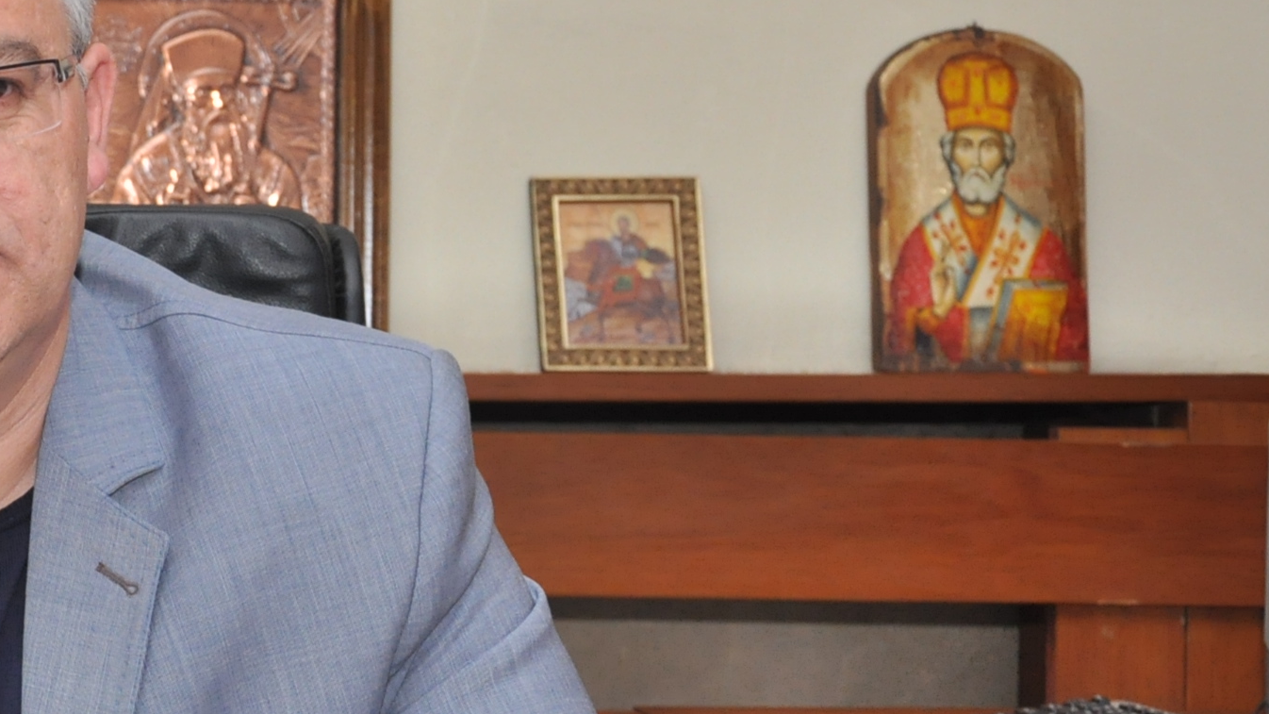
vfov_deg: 9.2
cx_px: -161
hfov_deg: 15.9
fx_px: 4416
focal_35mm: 131
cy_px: 304
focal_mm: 35
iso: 800
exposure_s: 1/125
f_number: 6.7
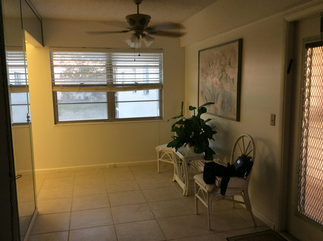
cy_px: 120
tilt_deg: -7.6
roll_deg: +0.4
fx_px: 298
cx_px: 162
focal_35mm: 32
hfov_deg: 56.9
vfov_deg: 44.1
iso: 40
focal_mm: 3.3
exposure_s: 1/30
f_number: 2.4
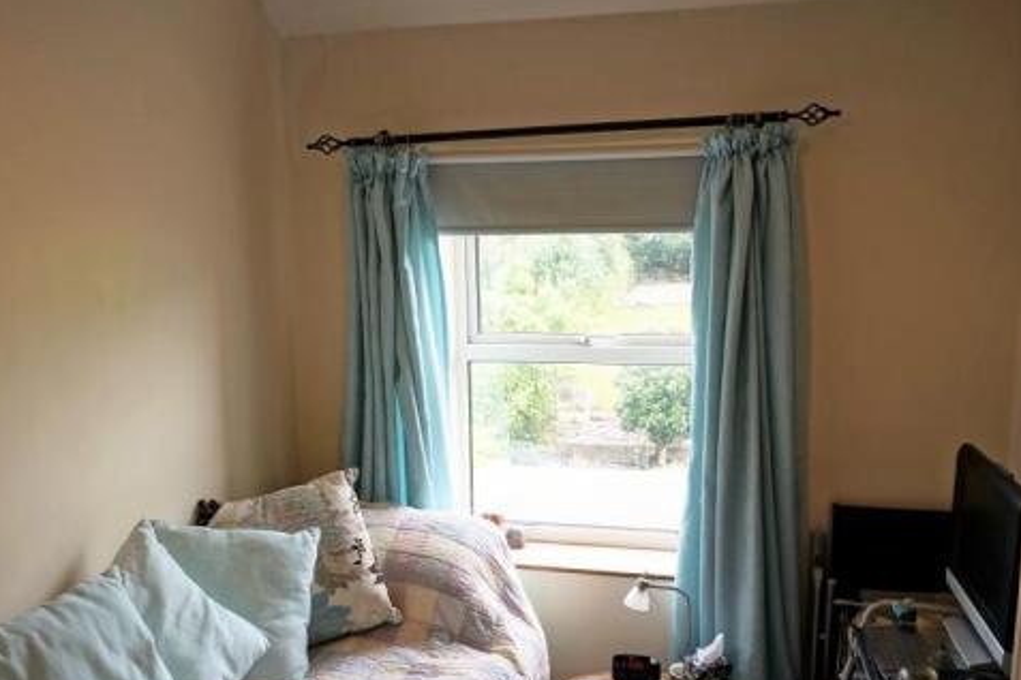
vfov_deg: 39.7
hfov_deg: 57.2
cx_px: 507
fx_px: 936
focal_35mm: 33
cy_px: 422
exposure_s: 1/40
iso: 320
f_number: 9
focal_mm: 16
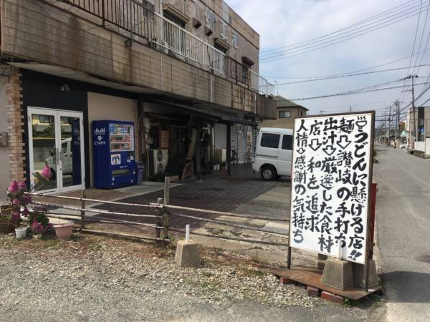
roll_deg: +2.5
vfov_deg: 48.2
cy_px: 161
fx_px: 360
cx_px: 215
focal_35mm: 29
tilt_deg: -0.9
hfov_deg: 61.7
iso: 25
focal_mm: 4.15
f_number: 2.2
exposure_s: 1/2564
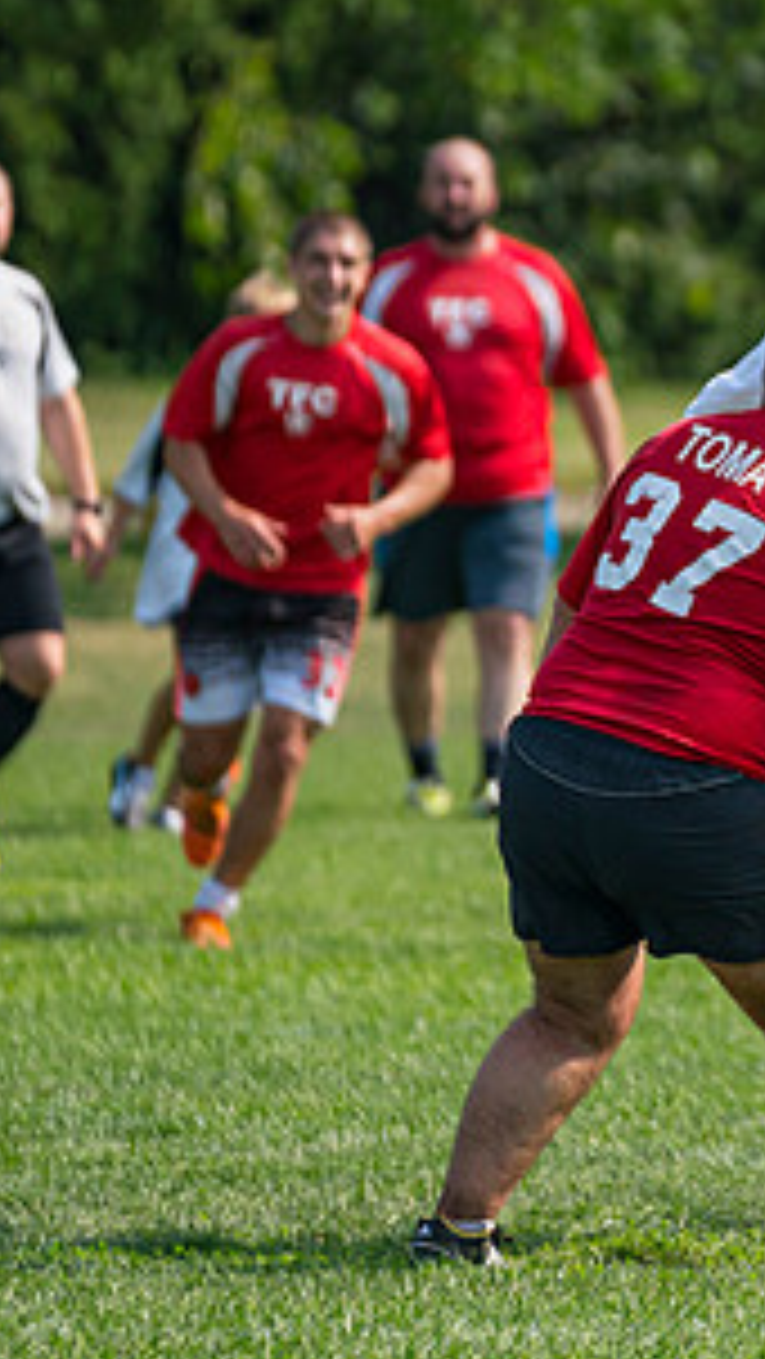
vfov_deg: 3.0
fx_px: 25770
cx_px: 1462
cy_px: 476
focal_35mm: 715
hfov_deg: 1.7
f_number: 3.2
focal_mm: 200
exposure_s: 1/3200
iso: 400
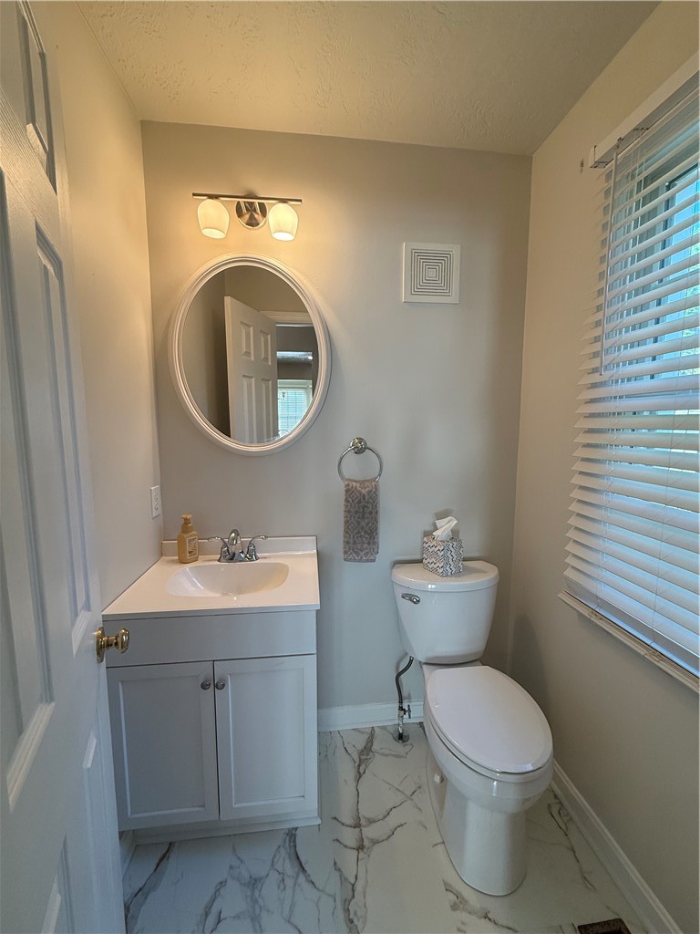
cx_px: 350
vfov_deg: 102.1
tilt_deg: -5.6
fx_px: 377
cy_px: 467
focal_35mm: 14
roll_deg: +0.2
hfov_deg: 85.7
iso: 160
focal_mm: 2.22
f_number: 2.2
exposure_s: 1/120
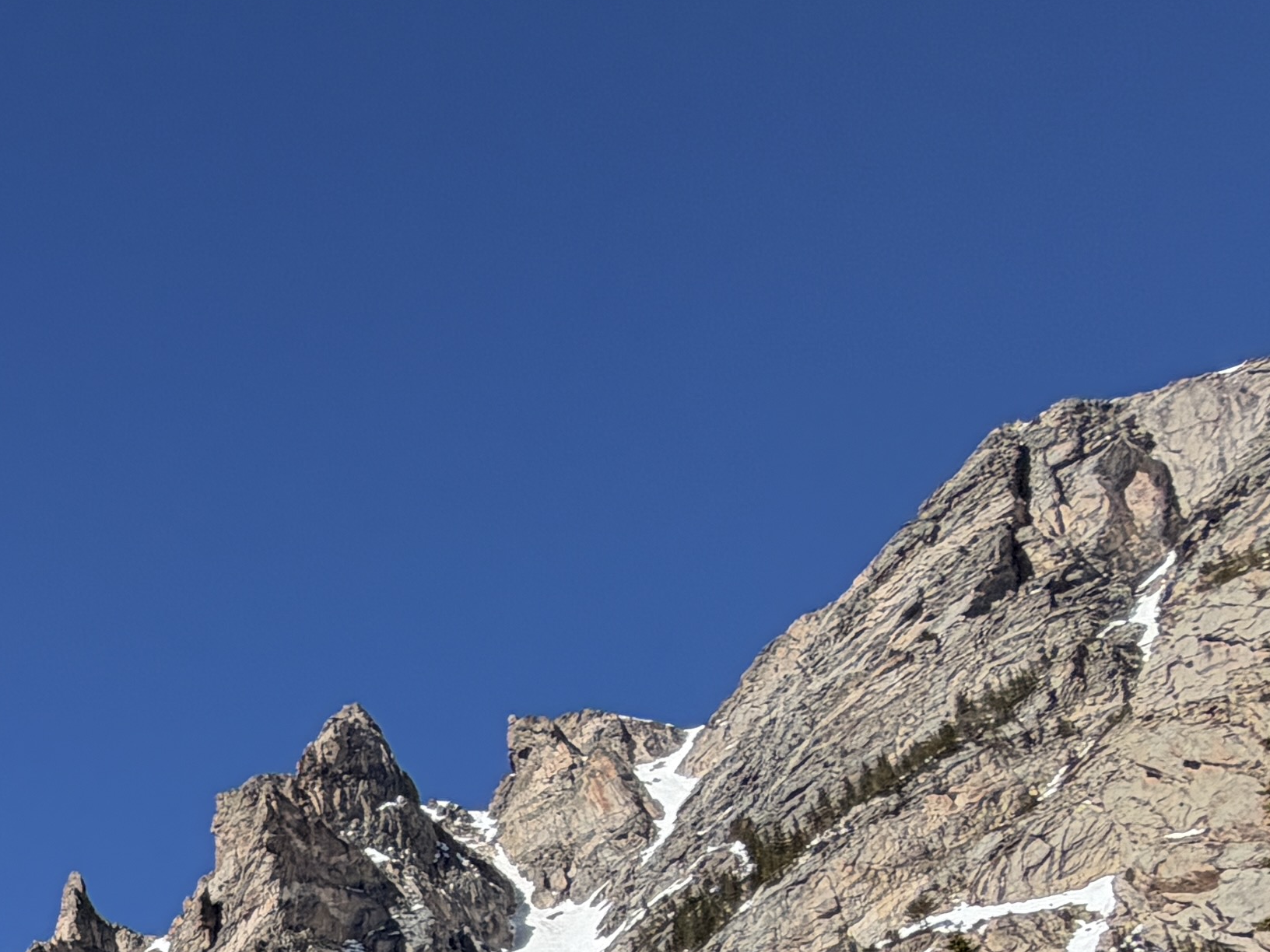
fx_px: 1798
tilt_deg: +19.4
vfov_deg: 24.1
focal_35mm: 49
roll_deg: -1.1
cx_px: -648
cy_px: 1381
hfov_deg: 27.0
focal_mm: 2.22
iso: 20
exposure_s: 1/1572
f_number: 2.2
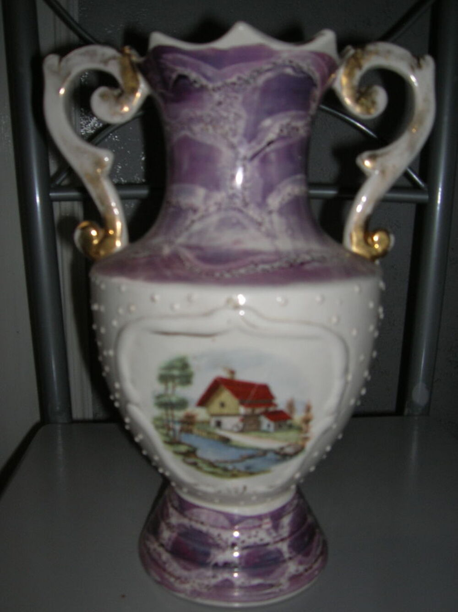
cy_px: 306
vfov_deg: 51.4
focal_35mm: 36
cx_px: 229
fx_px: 636
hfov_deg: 39.6
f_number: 2.9
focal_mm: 6
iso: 50
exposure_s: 1/60.1
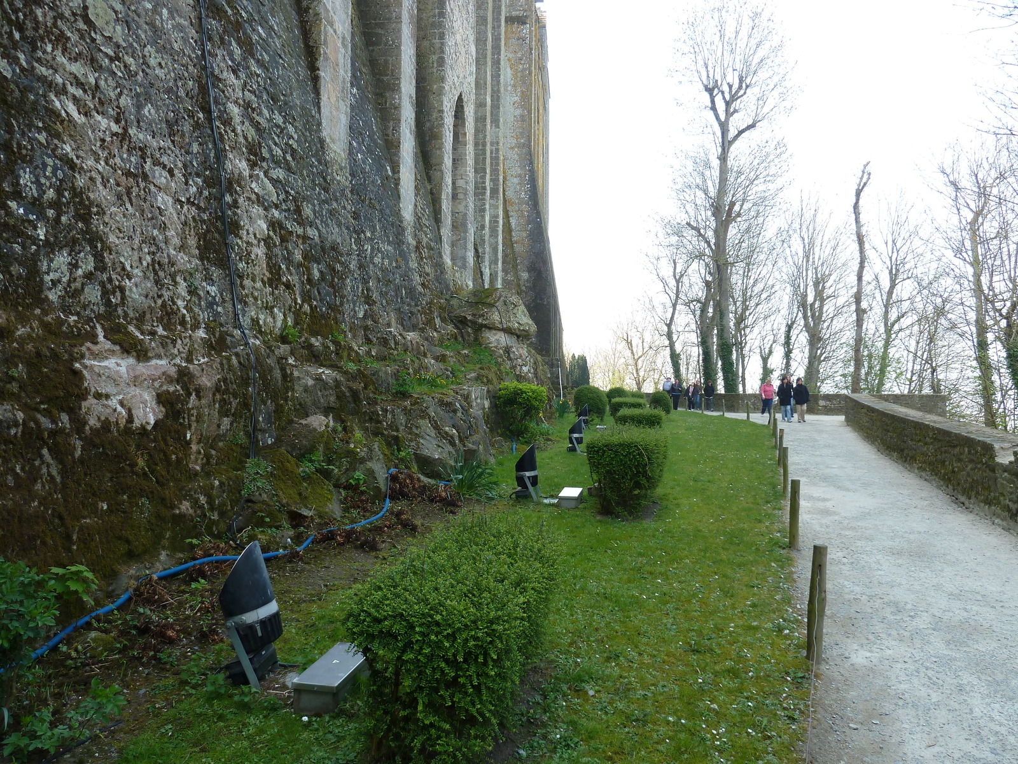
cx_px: 509
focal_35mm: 25
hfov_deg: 69.4
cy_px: 382
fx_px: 735
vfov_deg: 54.9
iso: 80
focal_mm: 4.1
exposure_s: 1/100
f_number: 3.5
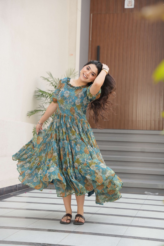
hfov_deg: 19.5
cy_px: 123
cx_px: 82
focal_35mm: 70
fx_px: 478
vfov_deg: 28.8
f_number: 4
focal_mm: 70
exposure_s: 1/500
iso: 320
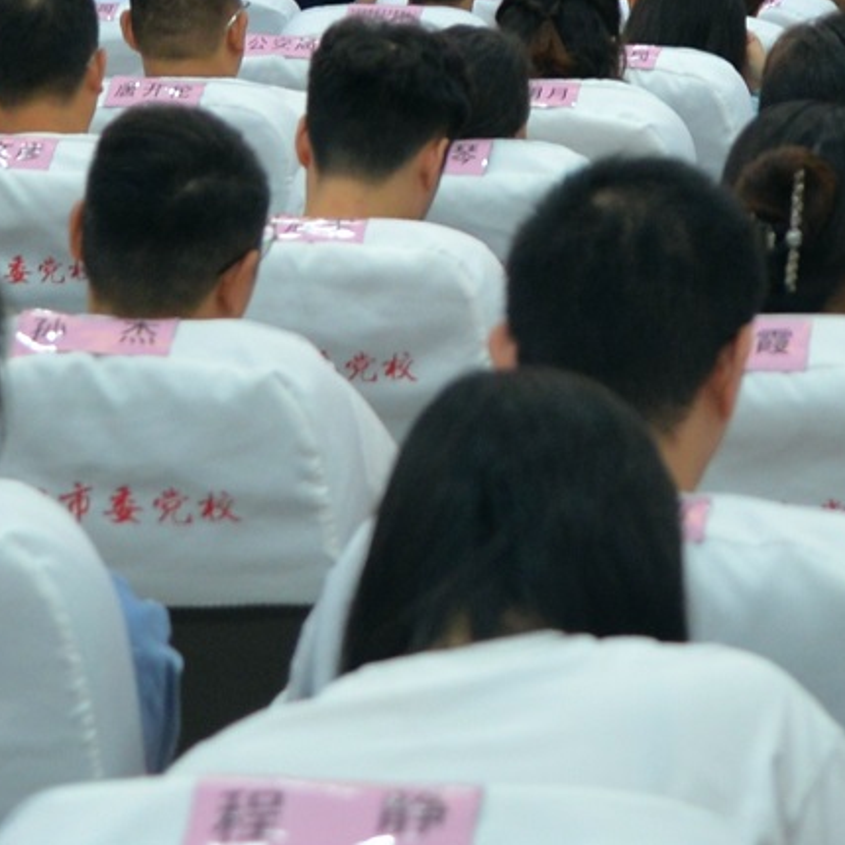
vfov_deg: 4.6
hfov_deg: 4.6
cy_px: -402
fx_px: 10522
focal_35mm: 381
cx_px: 1079
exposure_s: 1/60
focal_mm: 72
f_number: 4.5
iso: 500
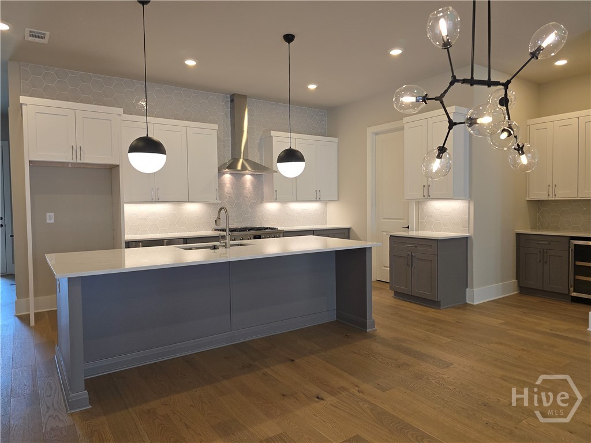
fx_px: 393
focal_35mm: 23
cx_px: 296
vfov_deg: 58.9
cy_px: 222
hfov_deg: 73.9
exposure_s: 1/120
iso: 64
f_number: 1.7
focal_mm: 6.3
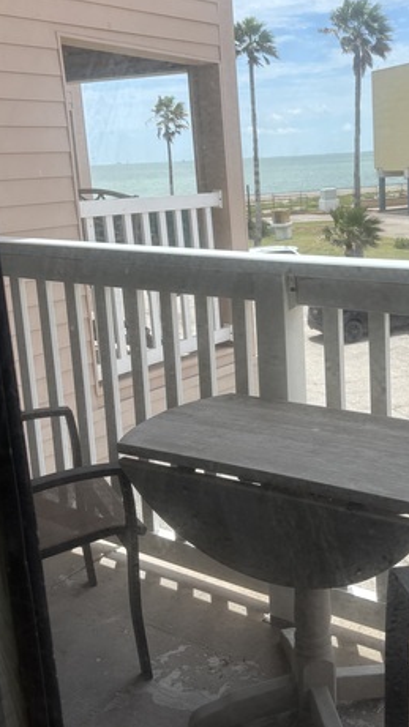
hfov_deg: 28.5
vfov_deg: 49.3
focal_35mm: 41
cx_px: 314
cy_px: 330
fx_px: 791
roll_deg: +2.2
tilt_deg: -11.7
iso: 50
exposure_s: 1/2857
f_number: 1.6
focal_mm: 5.96
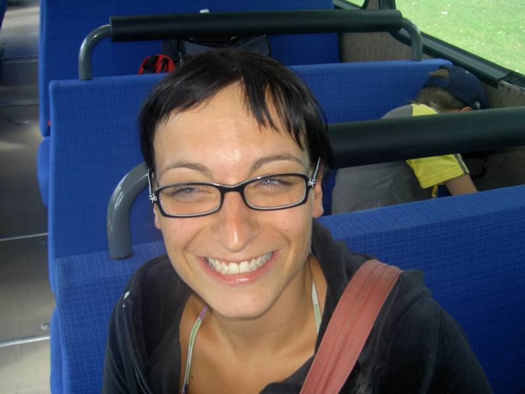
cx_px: 262
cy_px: 197
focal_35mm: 39
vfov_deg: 36.8
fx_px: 591
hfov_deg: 47.9
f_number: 2.8
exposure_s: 1/60
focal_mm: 8
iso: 100
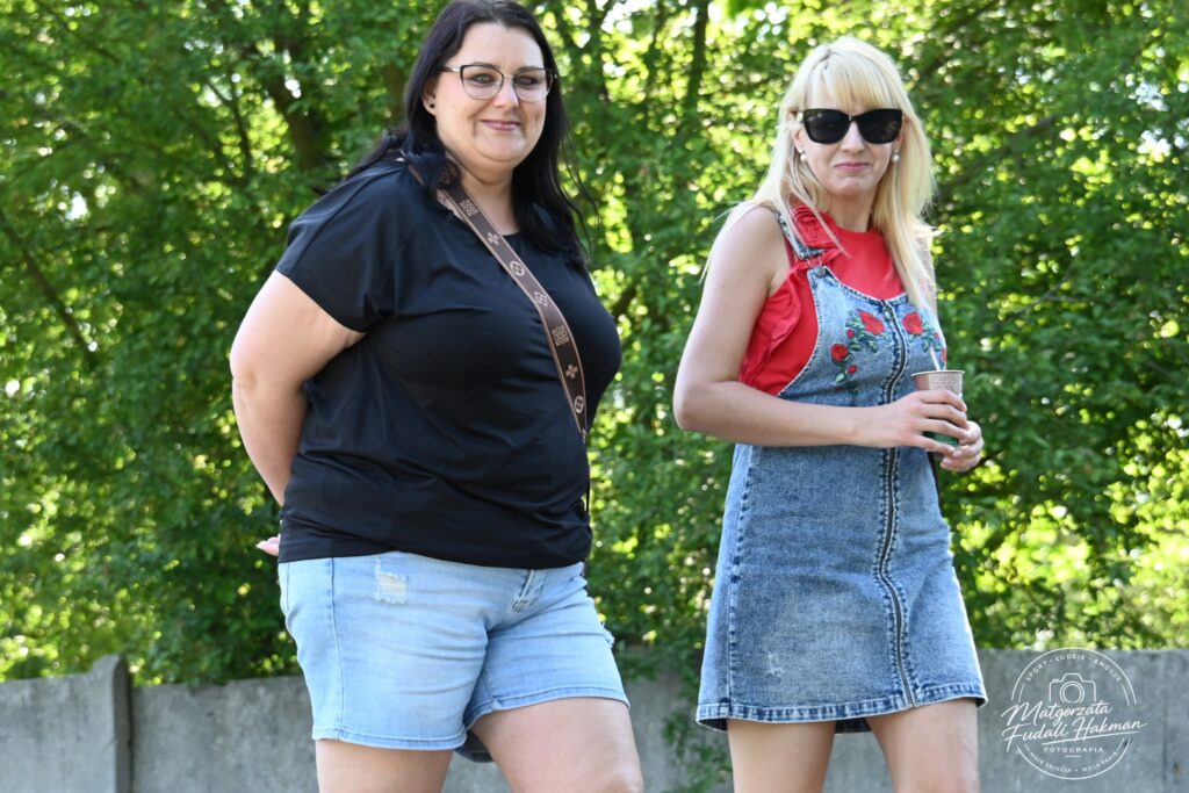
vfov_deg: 10.9
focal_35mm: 126
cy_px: 396
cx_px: 594
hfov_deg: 16.3
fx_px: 4162
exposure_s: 1/250
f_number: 6
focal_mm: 84
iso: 800
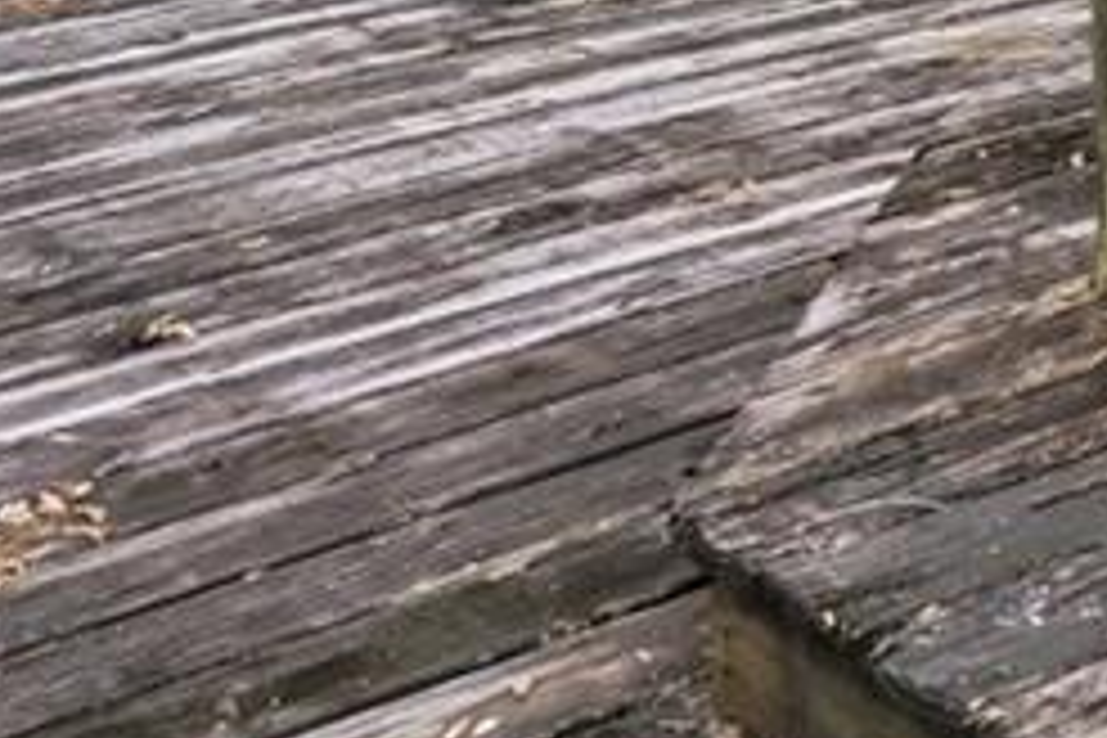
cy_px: -756
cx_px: 1629
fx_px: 2798
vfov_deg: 13.0
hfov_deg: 19.6
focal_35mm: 91
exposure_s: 1/125
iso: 400
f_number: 8
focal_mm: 14
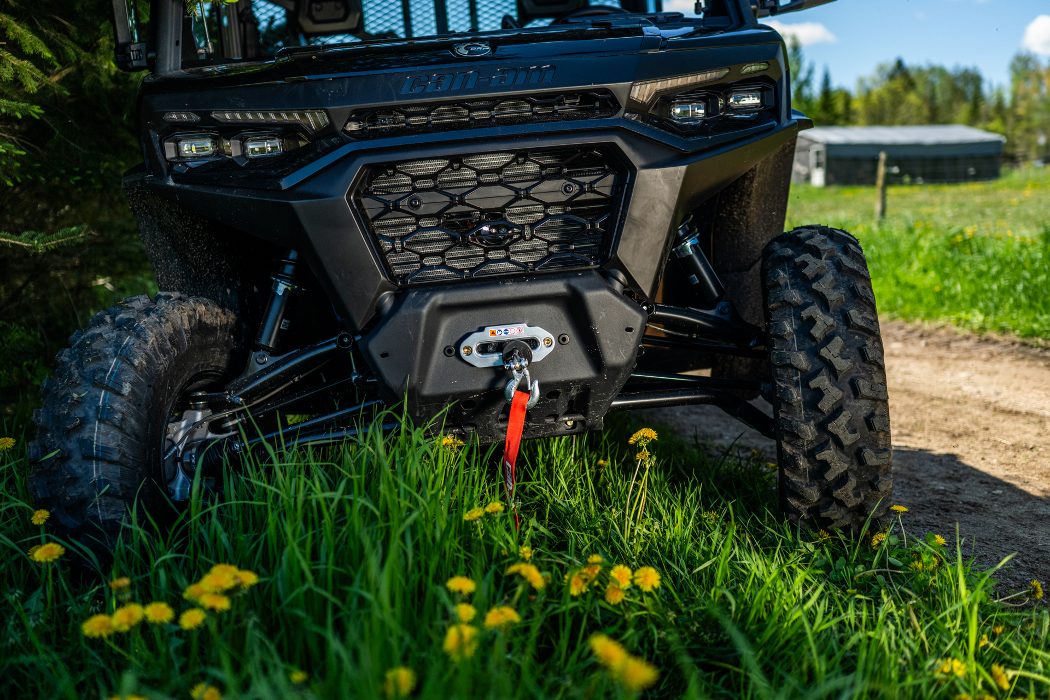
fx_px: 1021
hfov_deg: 54.4
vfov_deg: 37.9
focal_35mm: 35
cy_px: 350
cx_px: 525
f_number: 2.2
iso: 800
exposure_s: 1/800
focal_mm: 35
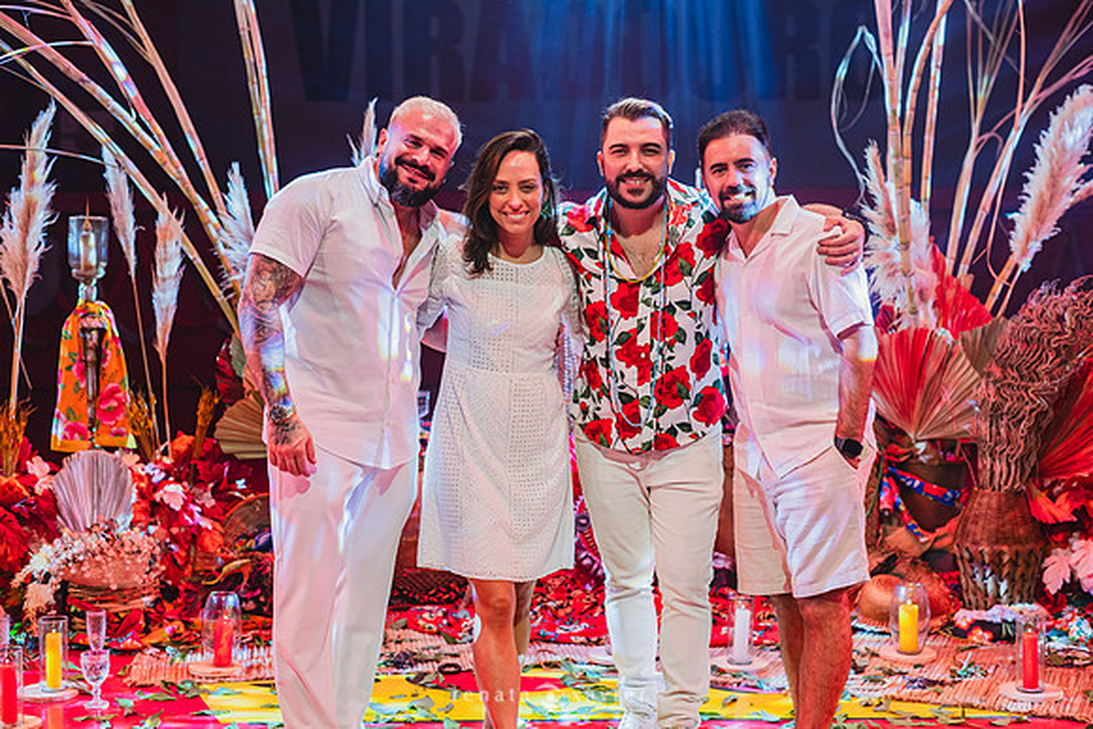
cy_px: 364
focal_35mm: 50
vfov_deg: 27.0
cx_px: 546
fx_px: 1518
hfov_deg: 39.6
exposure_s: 1/250
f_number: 2.8
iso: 640
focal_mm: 50
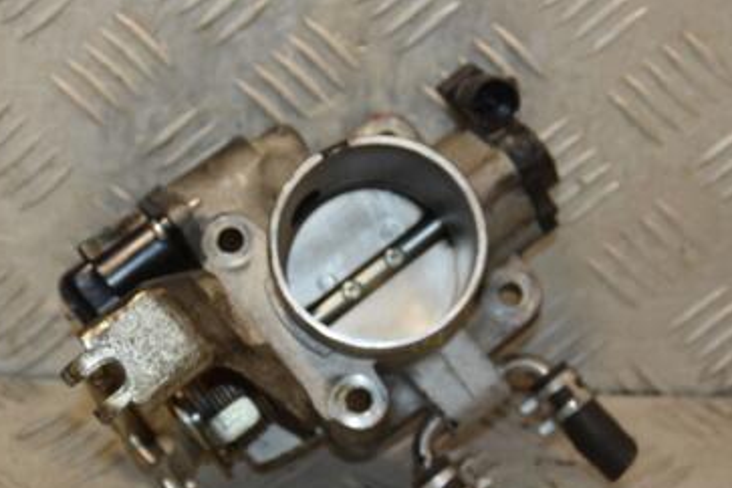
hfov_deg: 14.2
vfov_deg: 9.5
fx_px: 2928
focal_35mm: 144
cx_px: 321
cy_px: 272
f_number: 5.6
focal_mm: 58
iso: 800
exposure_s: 1/200
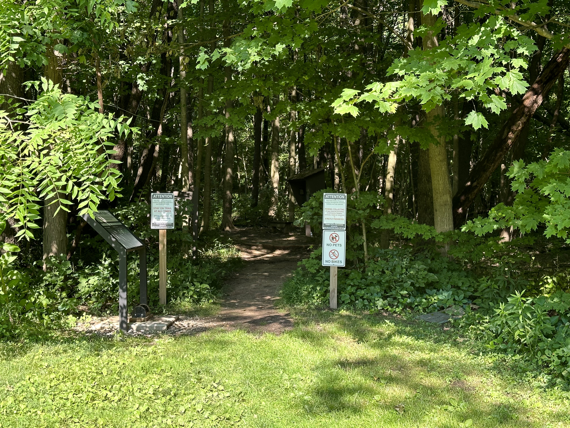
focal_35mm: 48
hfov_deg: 39.7
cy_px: 214
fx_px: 790
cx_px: 285
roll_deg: -0.2
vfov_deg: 30.3
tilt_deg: -0.5
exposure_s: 1/291
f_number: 1.78
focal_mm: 6.86
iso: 64
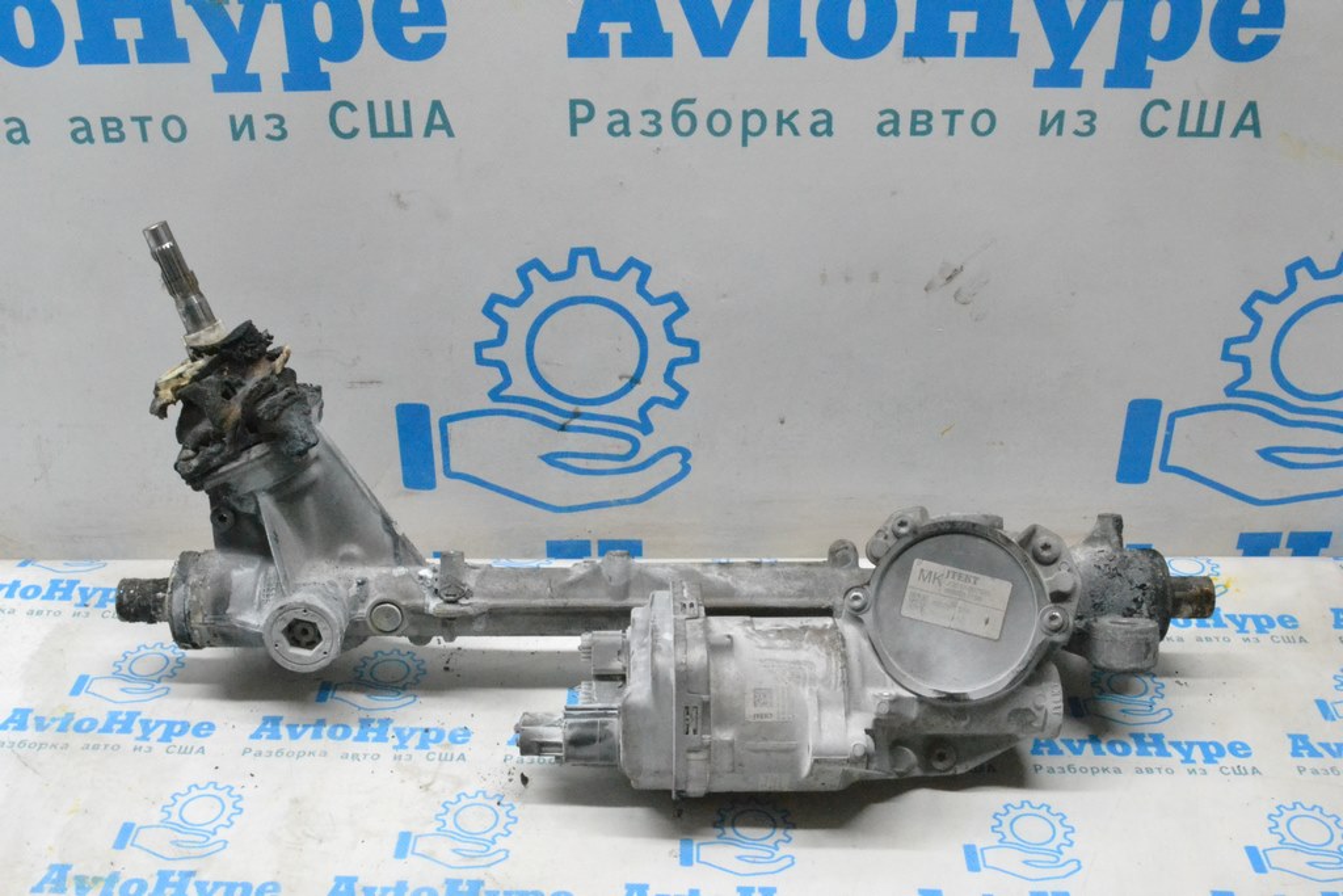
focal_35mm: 39
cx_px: 672
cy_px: 448
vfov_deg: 34.2
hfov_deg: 49.5
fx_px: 1455
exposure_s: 1/50
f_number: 18
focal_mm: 26
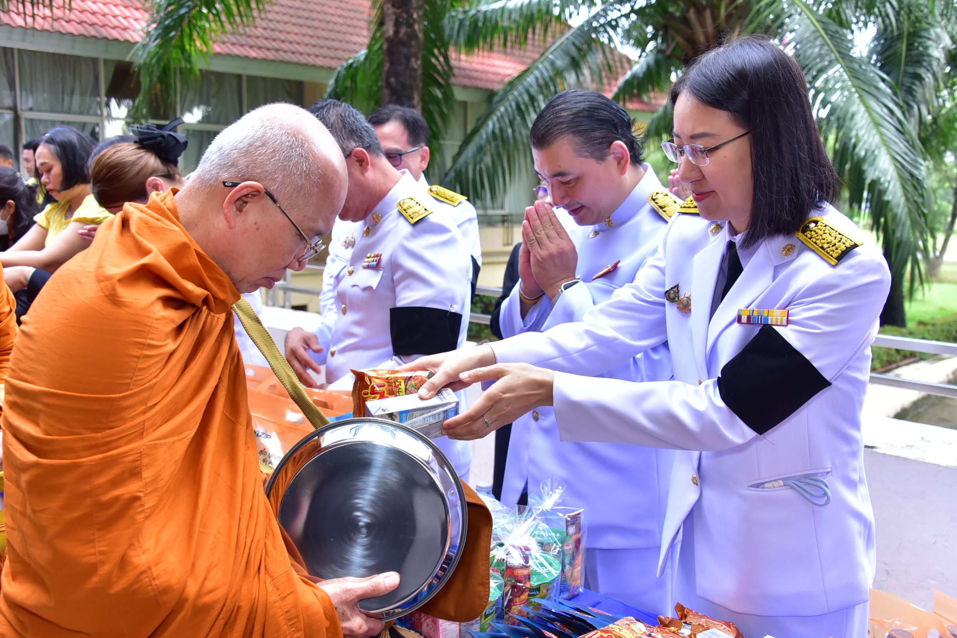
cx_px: 485
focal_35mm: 35
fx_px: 931
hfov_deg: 54.4
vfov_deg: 37.9
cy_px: 321
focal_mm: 34
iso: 640
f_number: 5.6
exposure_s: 1/200
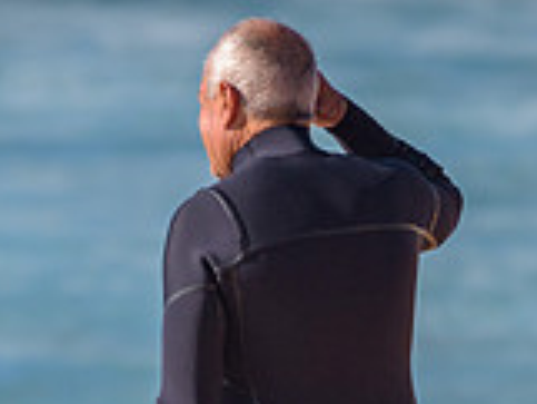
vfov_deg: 0.8
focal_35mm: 1982
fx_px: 30770
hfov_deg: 1.0
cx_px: 235
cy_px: 544
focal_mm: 500
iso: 200
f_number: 5.6
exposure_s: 1/2000
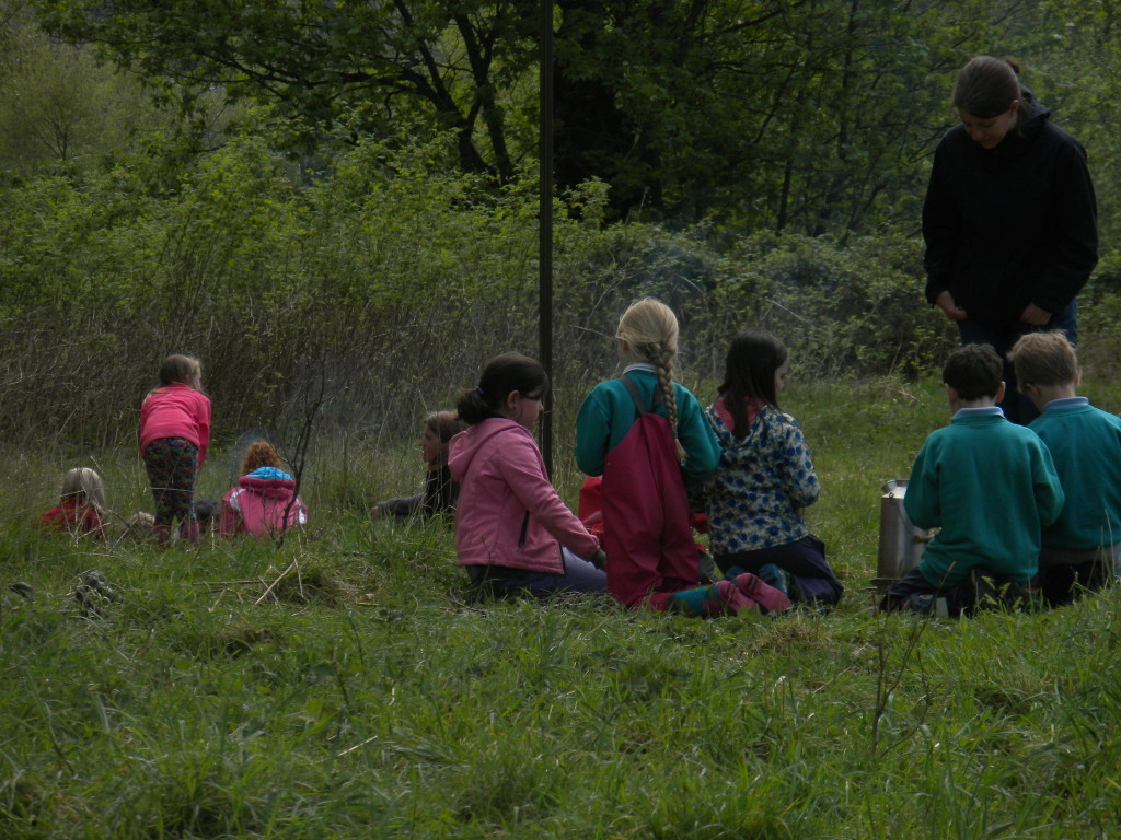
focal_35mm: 238
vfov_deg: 6.2
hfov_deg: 8.3
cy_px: 420
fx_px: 7707
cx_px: 560
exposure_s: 1/404
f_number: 5.2
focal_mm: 42.1
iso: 101
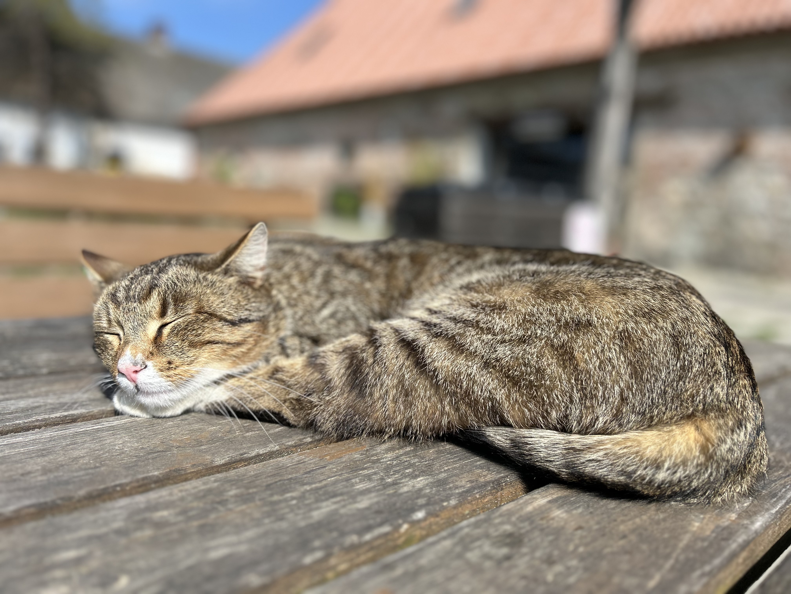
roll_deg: -5.0
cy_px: 297
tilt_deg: -7.3
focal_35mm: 26
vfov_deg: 53.1
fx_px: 594
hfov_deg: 67.3
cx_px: 396
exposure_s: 1/3460
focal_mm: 5.7
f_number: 1.5
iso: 50
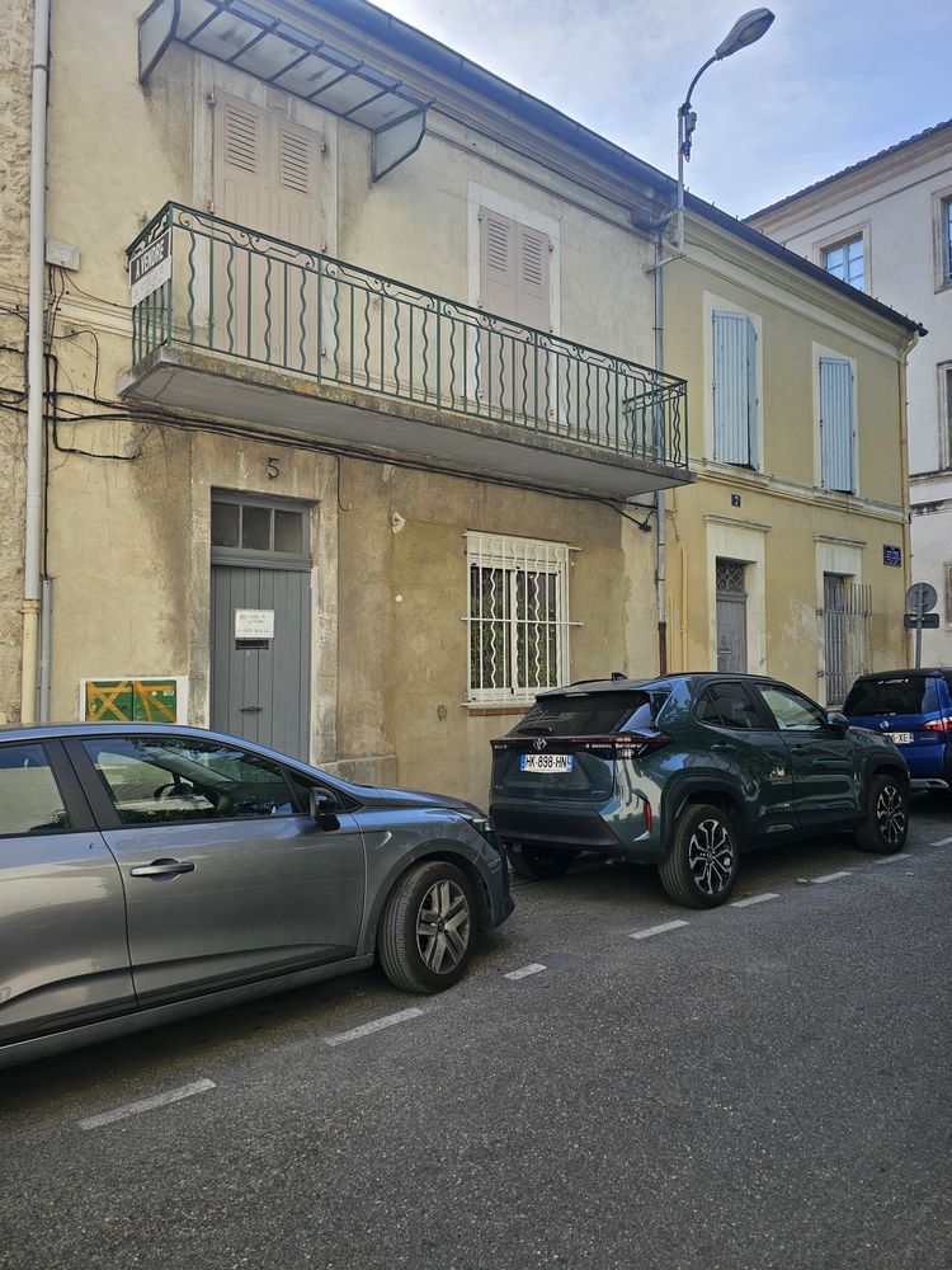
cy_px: 635
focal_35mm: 23
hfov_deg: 58.9
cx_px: 476
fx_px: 843
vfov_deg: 73.9
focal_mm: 6.3
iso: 10
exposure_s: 1/350
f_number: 1.7
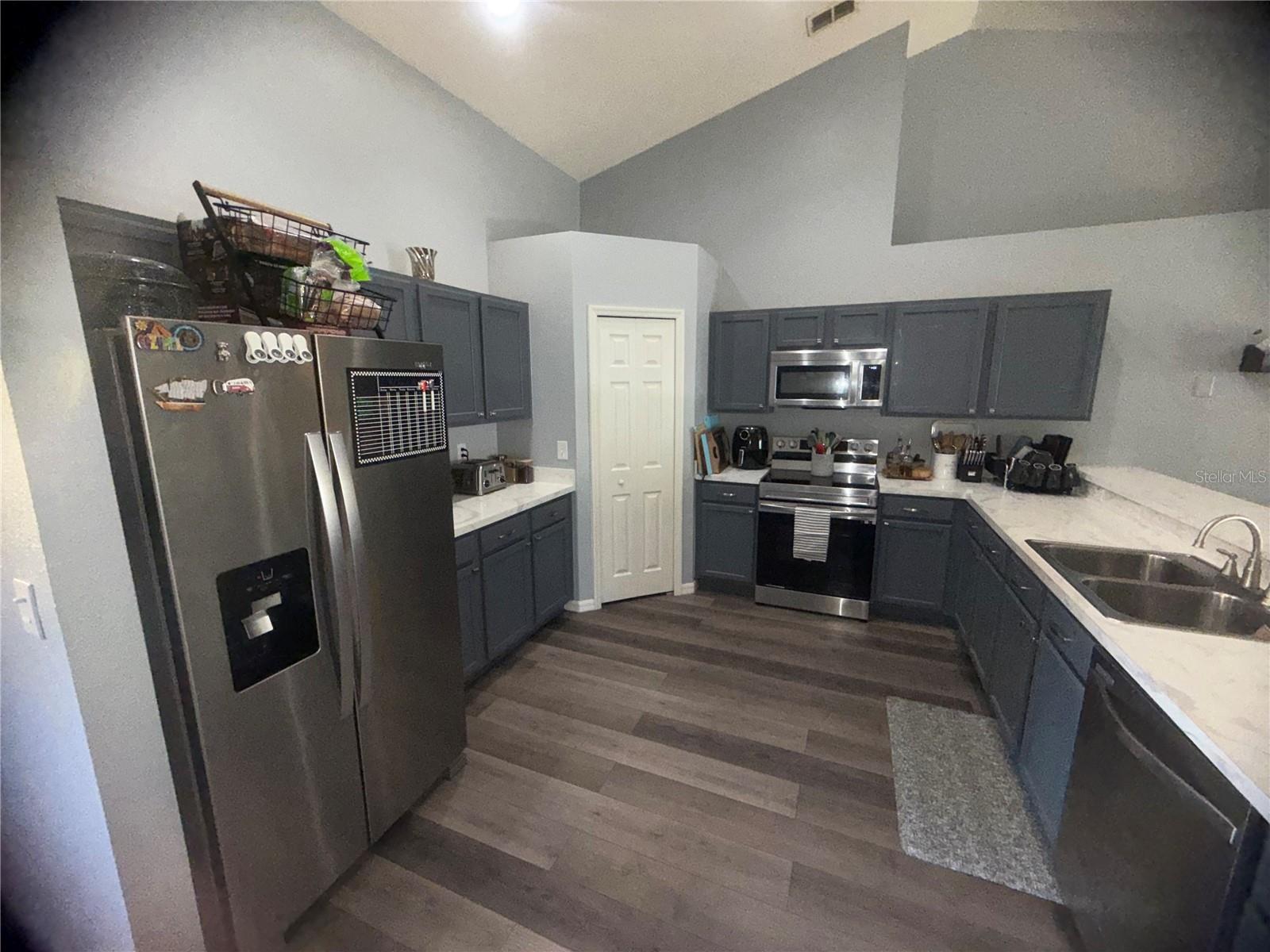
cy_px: 476
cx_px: 635
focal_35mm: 14
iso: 320
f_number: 2.2
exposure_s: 1/60
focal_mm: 2.22
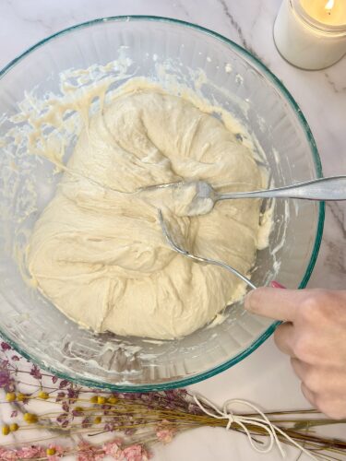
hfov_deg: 30.3
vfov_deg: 39.7
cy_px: 230
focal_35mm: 48
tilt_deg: -82.5
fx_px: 640
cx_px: 173
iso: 80
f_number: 1.78
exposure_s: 1/141
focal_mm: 6.86
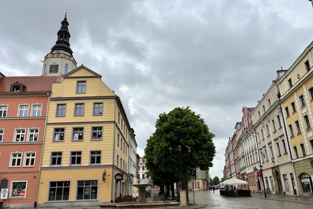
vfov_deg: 46.4
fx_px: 243
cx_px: 157
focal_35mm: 28
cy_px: 109
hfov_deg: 65.5
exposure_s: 1/3021
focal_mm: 5.96
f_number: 1.6
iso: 50
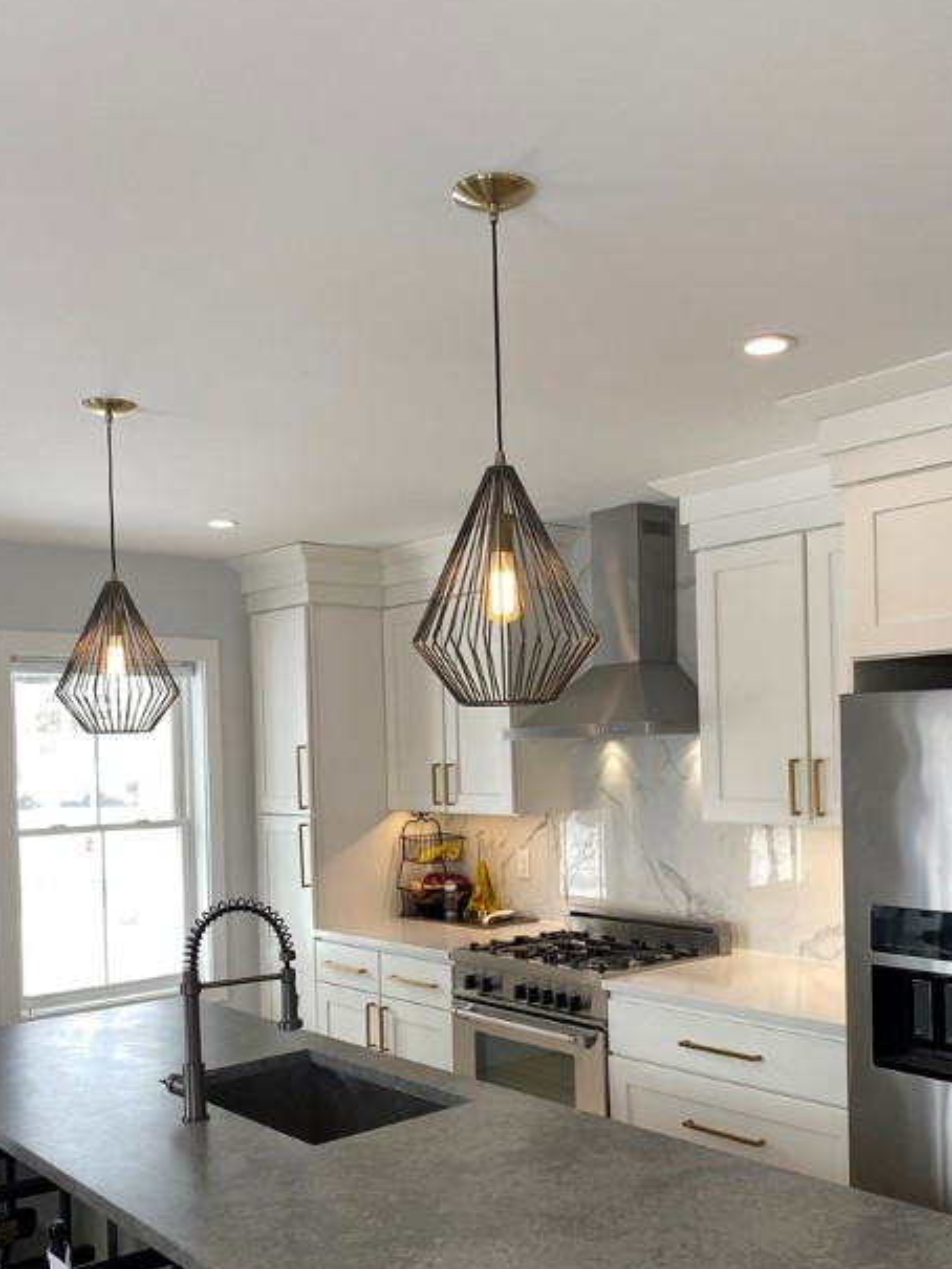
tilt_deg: -0.1
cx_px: 459
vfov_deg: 55.0
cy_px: 757
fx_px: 1210
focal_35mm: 33
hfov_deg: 43.0
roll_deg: +1.7
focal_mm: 4.25
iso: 40
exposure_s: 1/120
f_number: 1.8
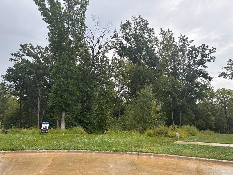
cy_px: 88
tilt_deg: +8.7
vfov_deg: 53.1
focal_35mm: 26
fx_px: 175
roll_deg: -1.9
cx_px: 116
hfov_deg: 67.3
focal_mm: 5.96
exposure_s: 1/726
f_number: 1.6
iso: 50
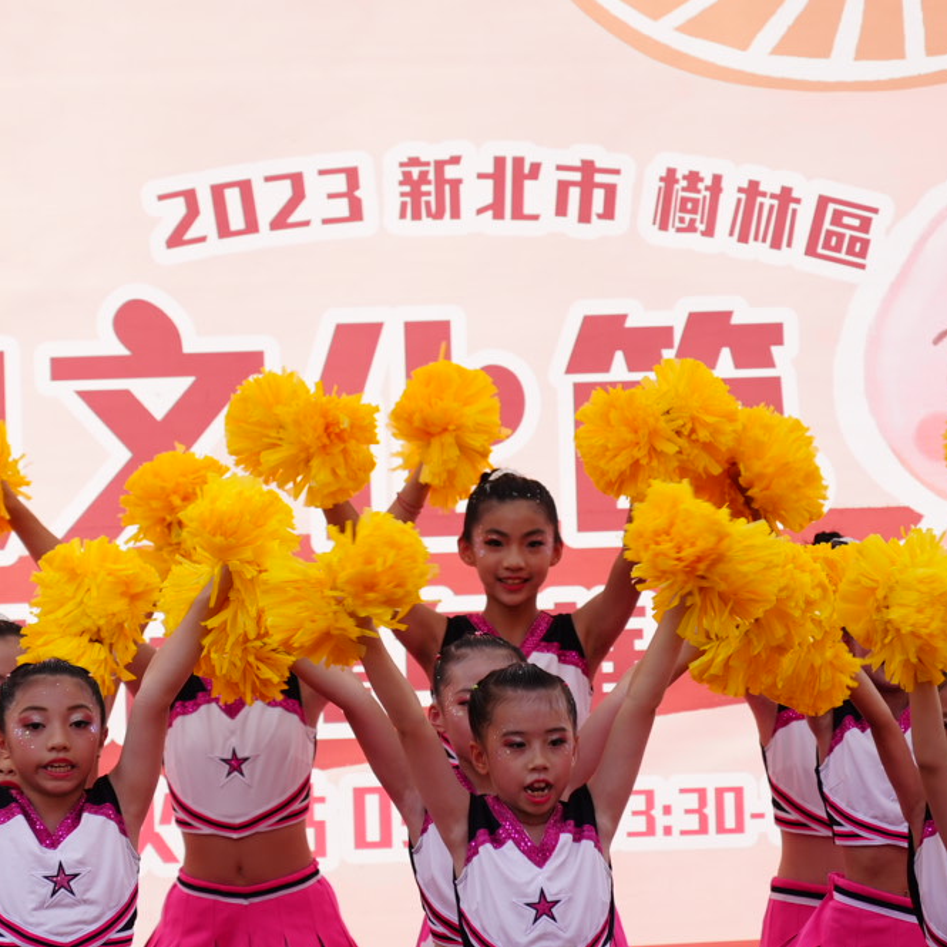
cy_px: 609
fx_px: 6716
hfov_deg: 8.1
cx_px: 182
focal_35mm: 217
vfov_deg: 8.1
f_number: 4
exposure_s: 1/640
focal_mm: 105
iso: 320
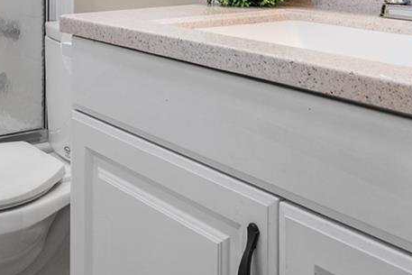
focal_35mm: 56
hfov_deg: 33.2
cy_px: -77
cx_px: 19
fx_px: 641
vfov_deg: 21.9
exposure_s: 1/60
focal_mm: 16
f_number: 8
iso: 200
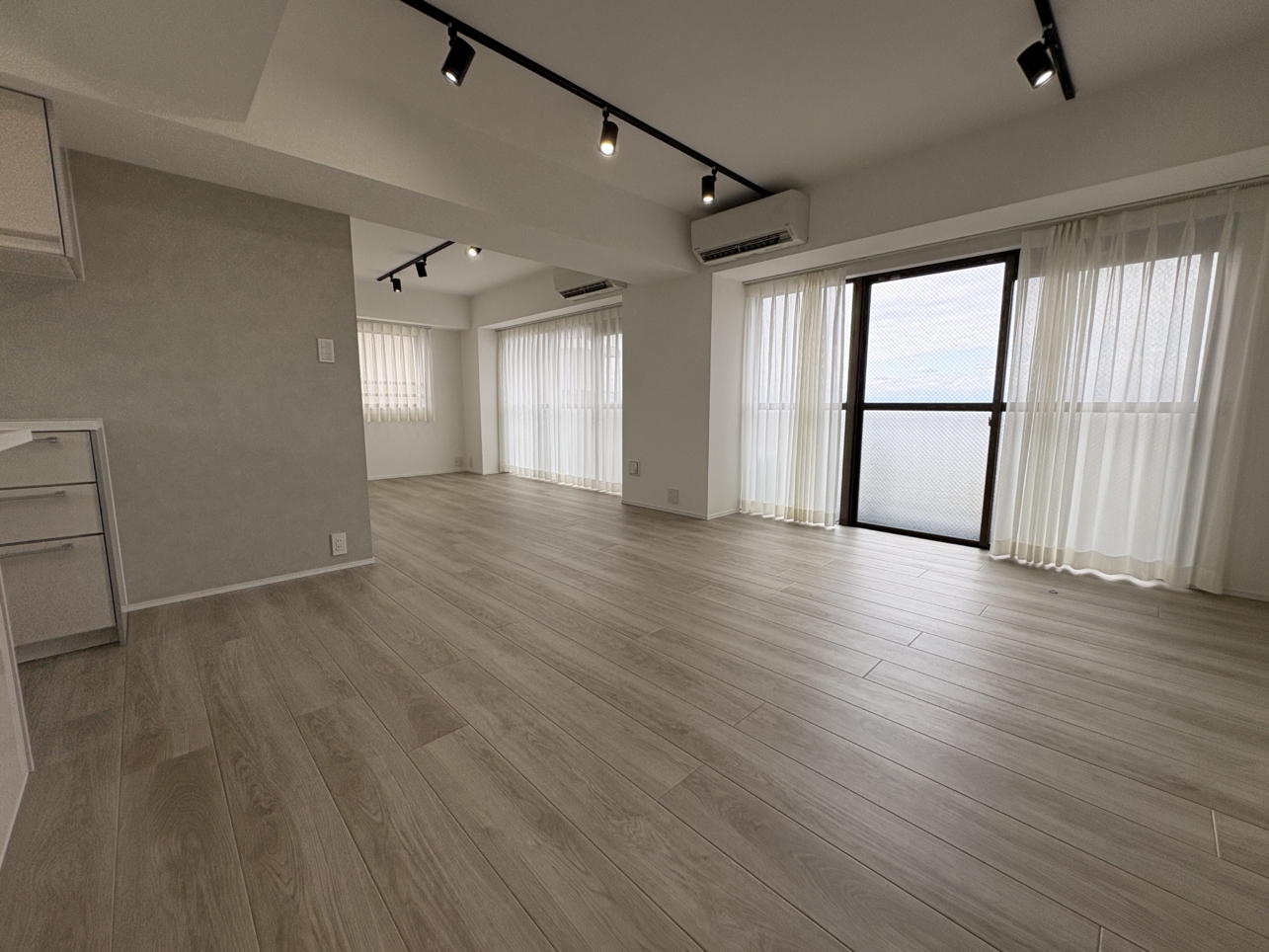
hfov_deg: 102.1
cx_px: 634
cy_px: 476
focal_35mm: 14
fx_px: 513
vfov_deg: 85.7
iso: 64
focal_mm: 2.22
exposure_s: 1/578
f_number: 2.2
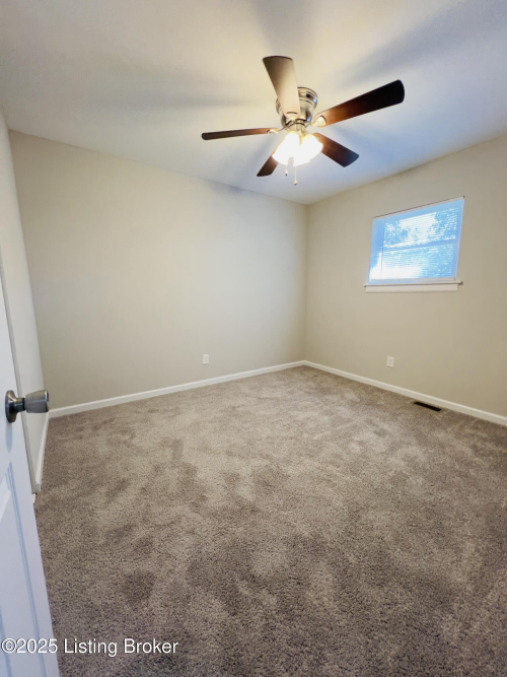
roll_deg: +0.1
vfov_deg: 106.2
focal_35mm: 13
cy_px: 338
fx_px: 254
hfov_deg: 89.9
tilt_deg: -8.1
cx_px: 254
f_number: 1.8
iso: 200
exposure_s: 1/120
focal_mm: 1.57
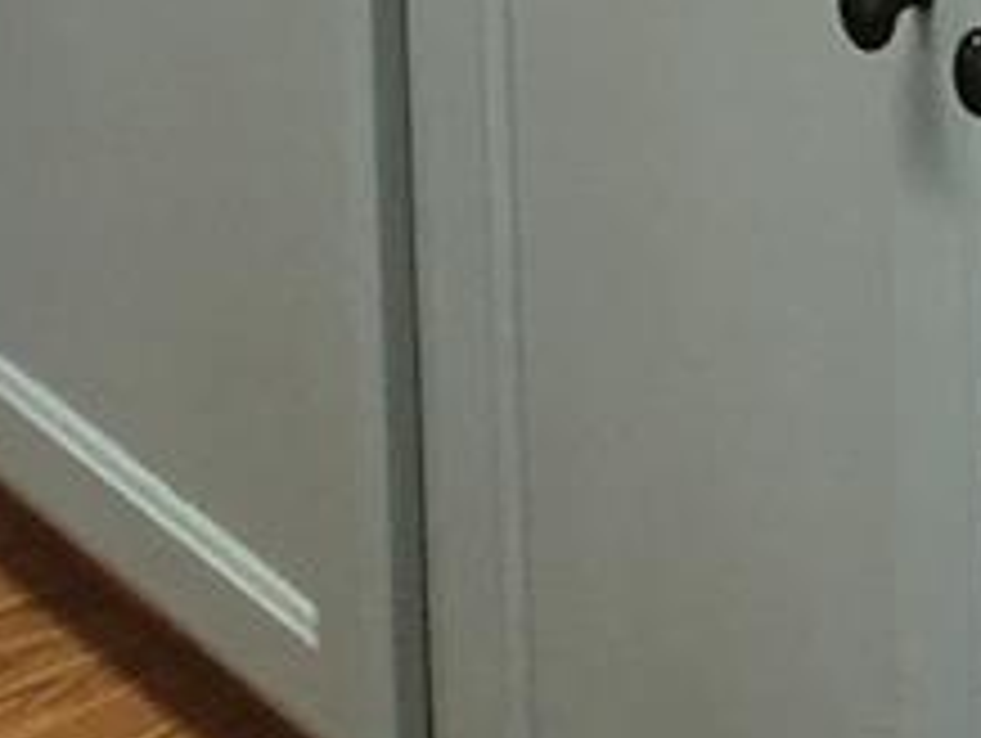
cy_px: -810
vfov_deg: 7.0
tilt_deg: -15.9
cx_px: 1328
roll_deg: +0.8
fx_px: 5788
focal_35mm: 204
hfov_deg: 9.5
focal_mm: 4.15
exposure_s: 1/30
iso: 125
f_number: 2.2
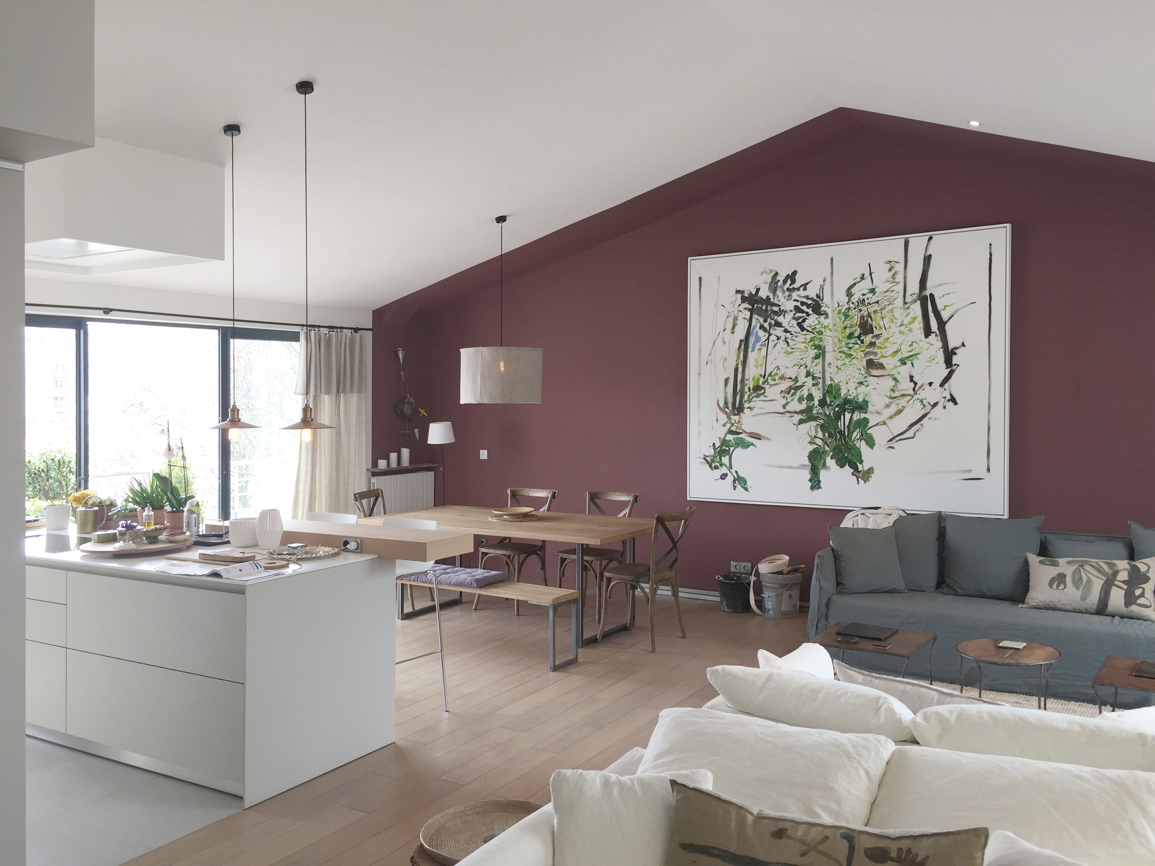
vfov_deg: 48.2
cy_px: 433
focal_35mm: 29
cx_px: 578
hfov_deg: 61.7
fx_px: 968
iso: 32
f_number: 2.2
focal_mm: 4.15
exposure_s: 1/50
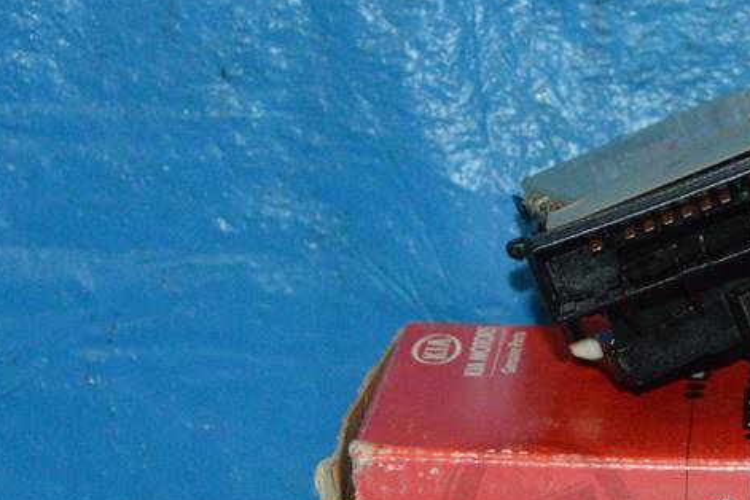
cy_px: 374
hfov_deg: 13.0
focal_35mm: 155
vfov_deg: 8.8
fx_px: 3229
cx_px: 782
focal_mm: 40
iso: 3200
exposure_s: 1/60
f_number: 5
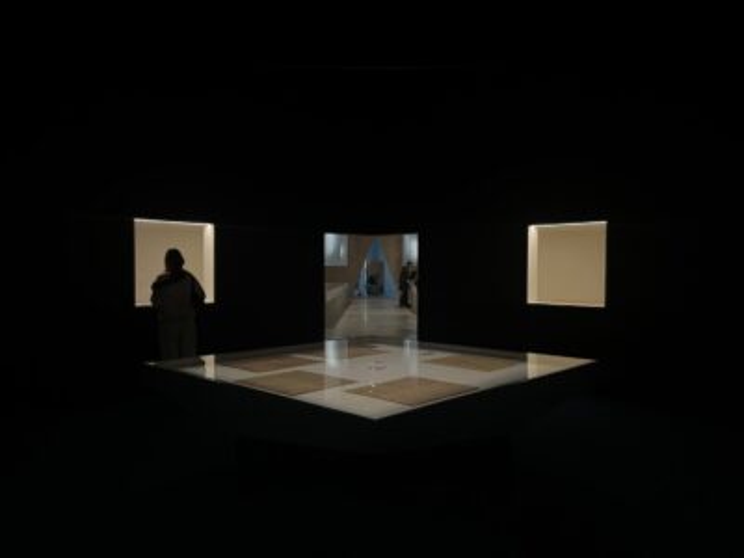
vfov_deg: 53.1
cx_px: 372
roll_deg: +0.2
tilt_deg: -1.8
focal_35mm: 26
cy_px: 279
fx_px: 559
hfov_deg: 67.3
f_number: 1.6
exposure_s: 1/41
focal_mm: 5.1
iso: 500
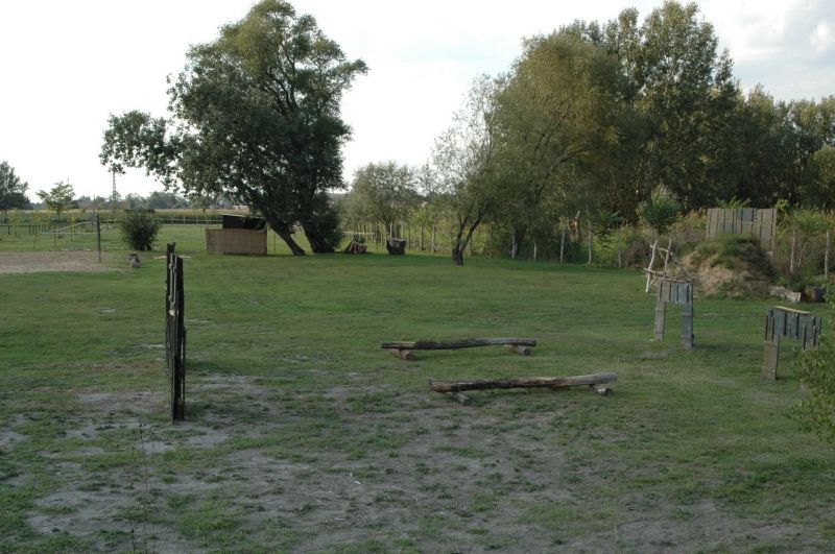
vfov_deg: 31.8
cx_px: 418
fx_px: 973
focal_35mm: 42
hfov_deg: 46.5
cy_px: 277
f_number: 8
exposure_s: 1/250
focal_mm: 28
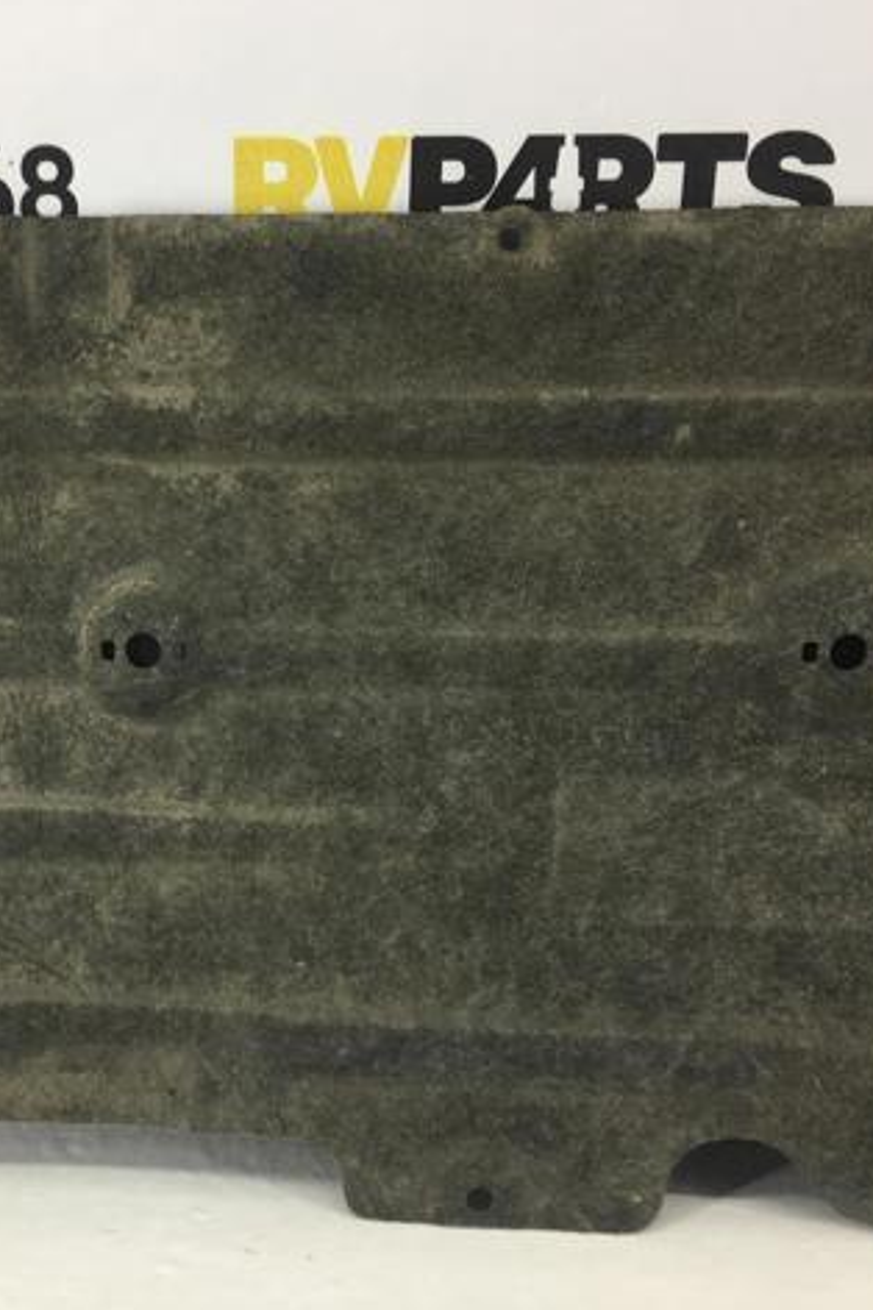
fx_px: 1491
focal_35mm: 41
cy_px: 651
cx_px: 245
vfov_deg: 47.4
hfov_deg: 32.2
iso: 32
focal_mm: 4.15
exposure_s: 1/50
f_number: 2.2
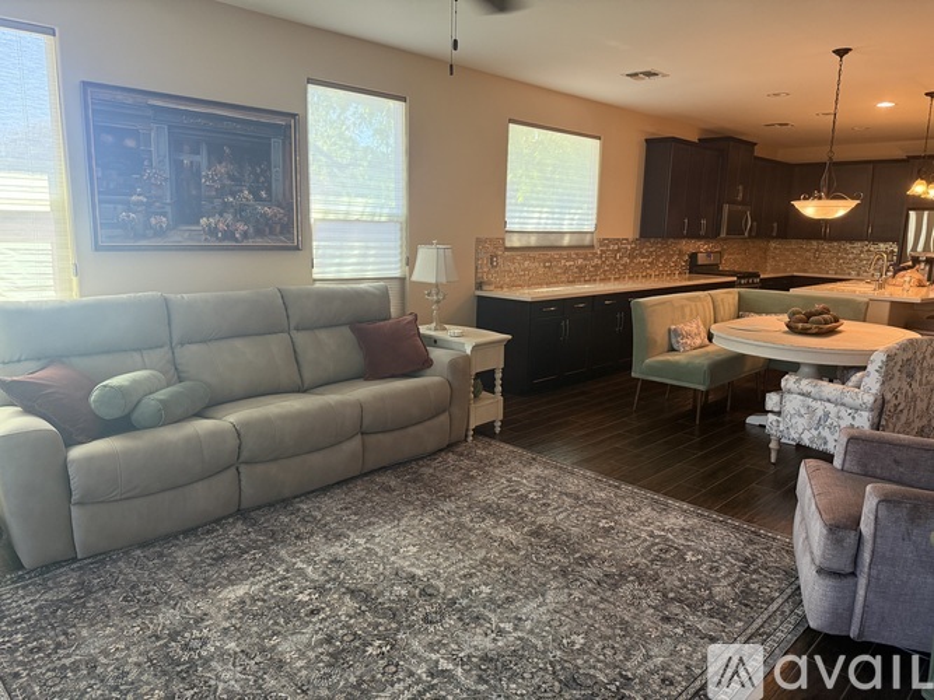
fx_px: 647
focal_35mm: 24
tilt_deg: -9.3
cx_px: 467
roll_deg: -1.3
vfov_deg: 56.8
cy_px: 350
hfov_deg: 71.6
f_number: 1.78
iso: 320
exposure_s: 1/60
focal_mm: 6.76
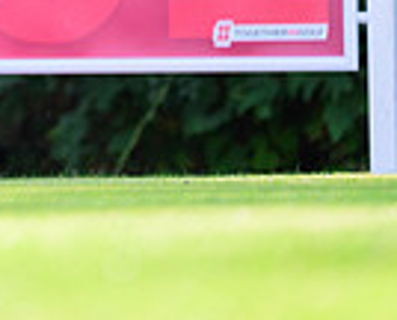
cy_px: -341
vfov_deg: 1.5
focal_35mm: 1037
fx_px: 12220
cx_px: -299
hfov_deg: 1.9
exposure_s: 1/1600
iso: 1000
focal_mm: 220
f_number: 5
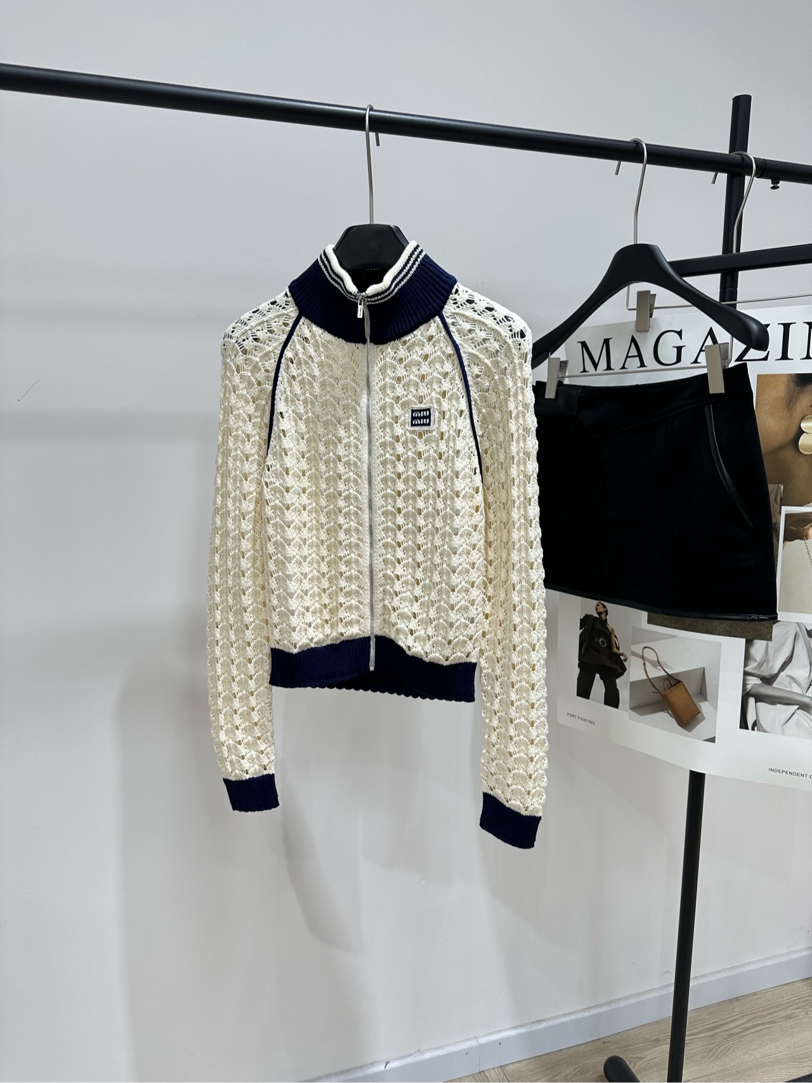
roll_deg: +0.3
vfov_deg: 71.6
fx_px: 751
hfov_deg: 56.8
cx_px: 406
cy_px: 542
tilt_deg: -9.2
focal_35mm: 24
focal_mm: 6.86
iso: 64
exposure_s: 1/125
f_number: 1.78
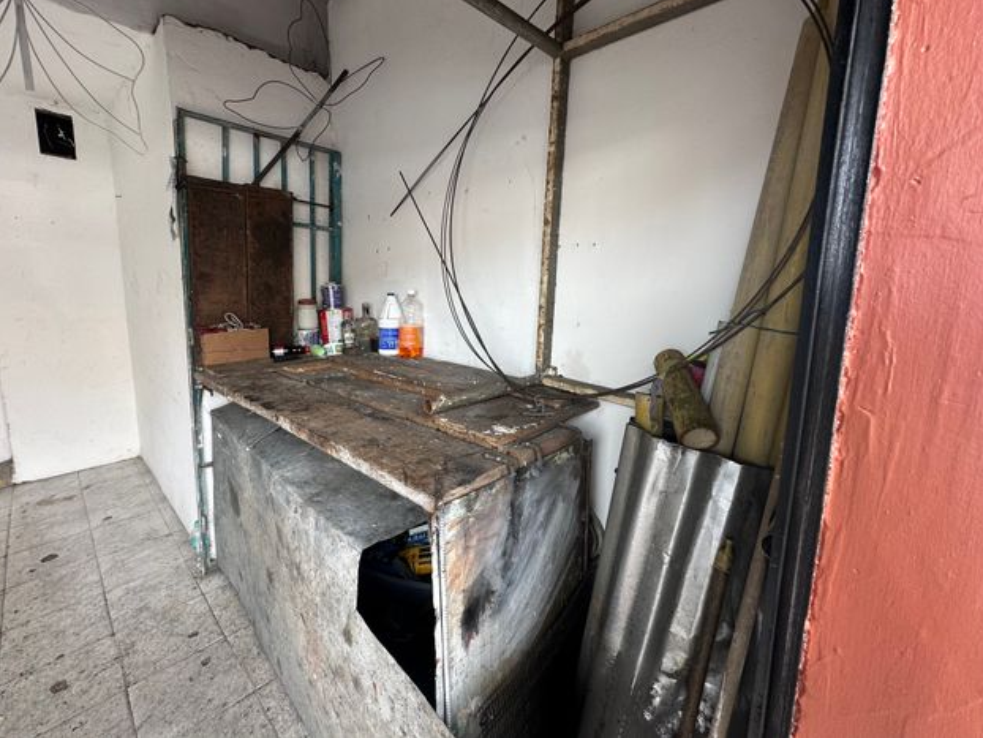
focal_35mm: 15
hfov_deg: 98.0
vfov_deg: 81.7
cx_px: 462
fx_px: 426
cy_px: 345
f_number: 2.2
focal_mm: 2.22
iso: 64
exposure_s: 1/99
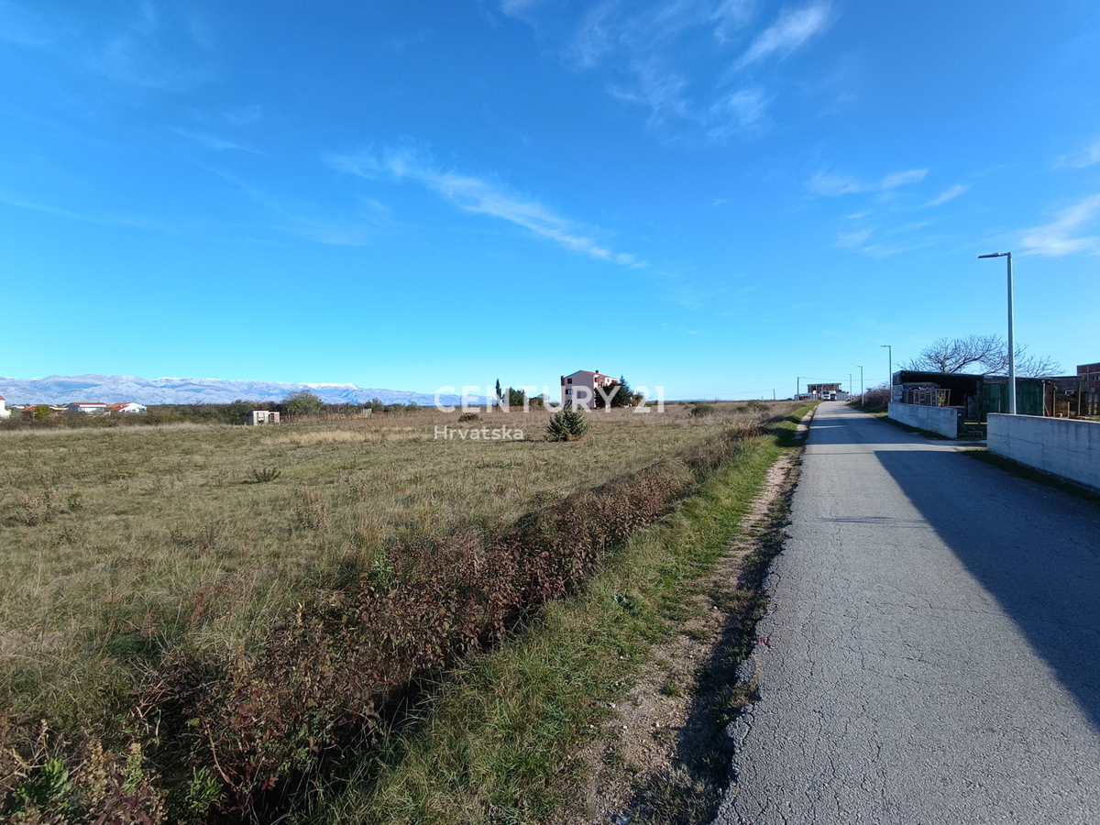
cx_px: 550
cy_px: 412
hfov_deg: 94.5
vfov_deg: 78.1
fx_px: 508
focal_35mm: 16
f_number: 2.2
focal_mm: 1.65
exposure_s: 1/571
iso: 50
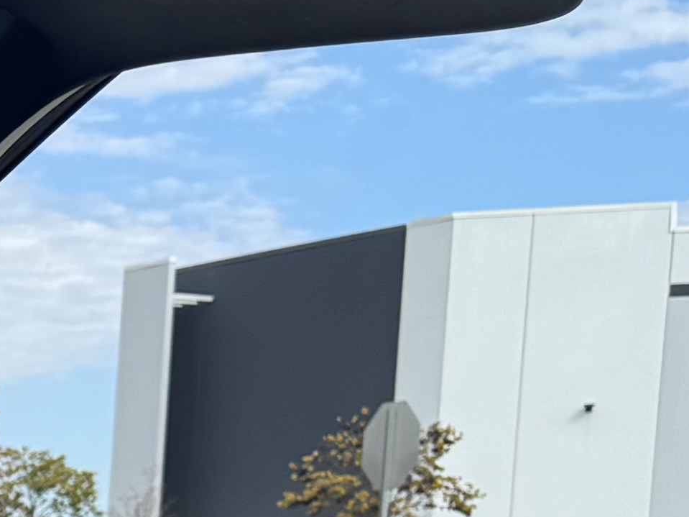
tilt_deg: -7.2
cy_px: 1073
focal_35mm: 143
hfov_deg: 11.7
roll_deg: -1.3
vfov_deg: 9.6
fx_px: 2846
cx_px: -884
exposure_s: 1/3096
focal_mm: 6.76
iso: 80
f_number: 1.78
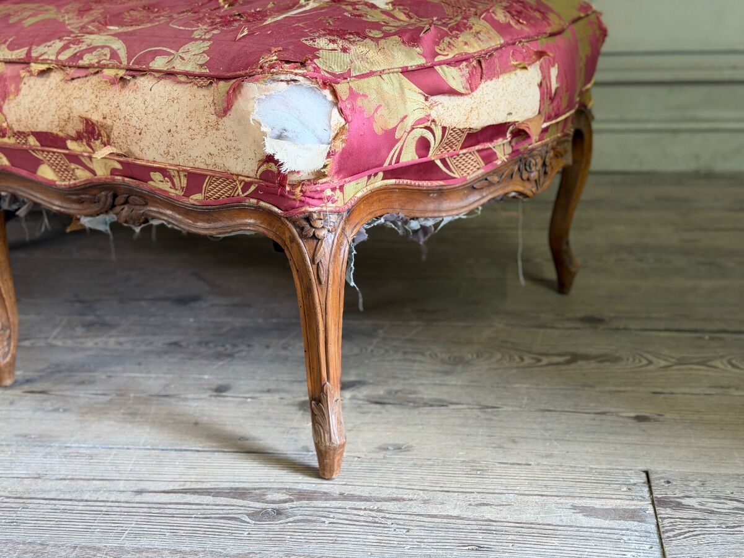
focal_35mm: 48
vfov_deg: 30.3
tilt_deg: -19.3
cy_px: 279
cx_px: 372
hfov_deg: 39.7
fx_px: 1032
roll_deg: +2.6
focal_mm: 6.76
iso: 125
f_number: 1.78
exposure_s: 1/50
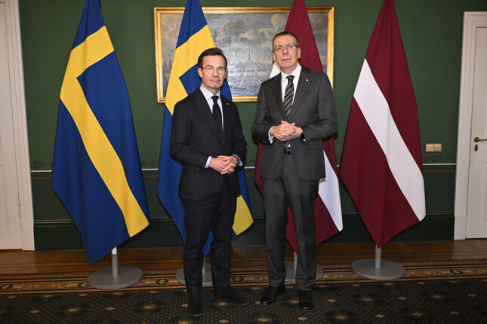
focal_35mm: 34
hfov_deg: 55.1
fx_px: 467
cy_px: 162
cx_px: 244
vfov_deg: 38.4
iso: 4000
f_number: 3.5
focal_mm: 34.5
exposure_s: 1/320
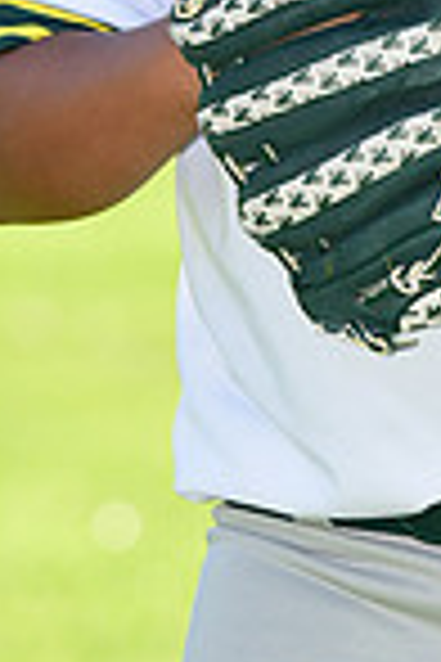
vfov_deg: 3.0
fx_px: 12678
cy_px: -279
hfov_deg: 2.0
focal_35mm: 690
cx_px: 574
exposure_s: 1/320
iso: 125
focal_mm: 175
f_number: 4.5
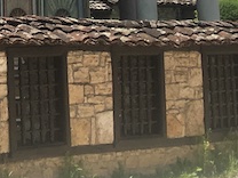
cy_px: -290
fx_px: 1148
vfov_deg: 8.0
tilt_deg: +13.4
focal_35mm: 167
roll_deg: -0.6
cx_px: -209
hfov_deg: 11.0
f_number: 2.2
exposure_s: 1/974
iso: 25
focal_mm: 4.15
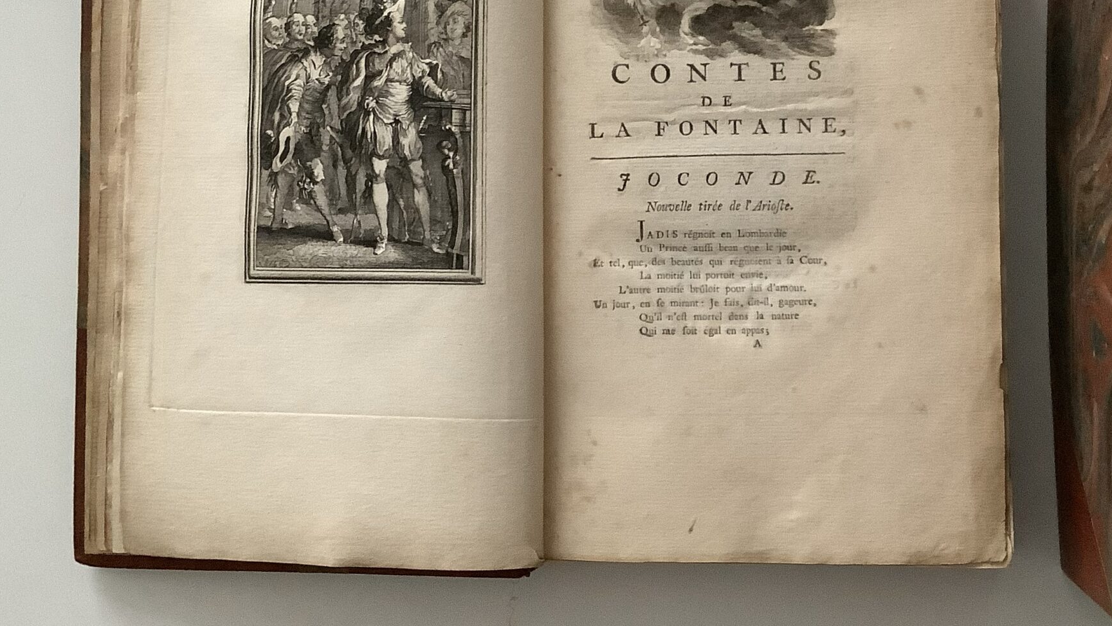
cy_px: 152
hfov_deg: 41.0
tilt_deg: -86.7
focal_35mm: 50
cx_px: 698
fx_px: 1474
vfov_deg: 23.7
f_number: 2.4
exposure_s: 1/30
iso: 400
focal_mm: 3.3
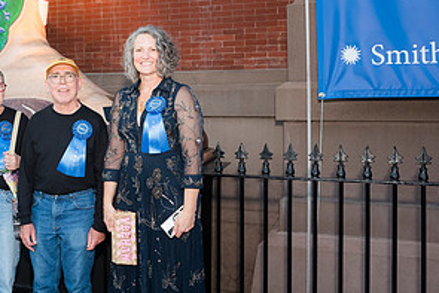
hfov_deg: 38.1
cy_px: 97
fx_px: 598
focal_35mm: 49
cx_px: 60
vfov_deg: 27.4
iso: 800
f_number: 5.6
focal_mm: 24
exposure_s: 1/200
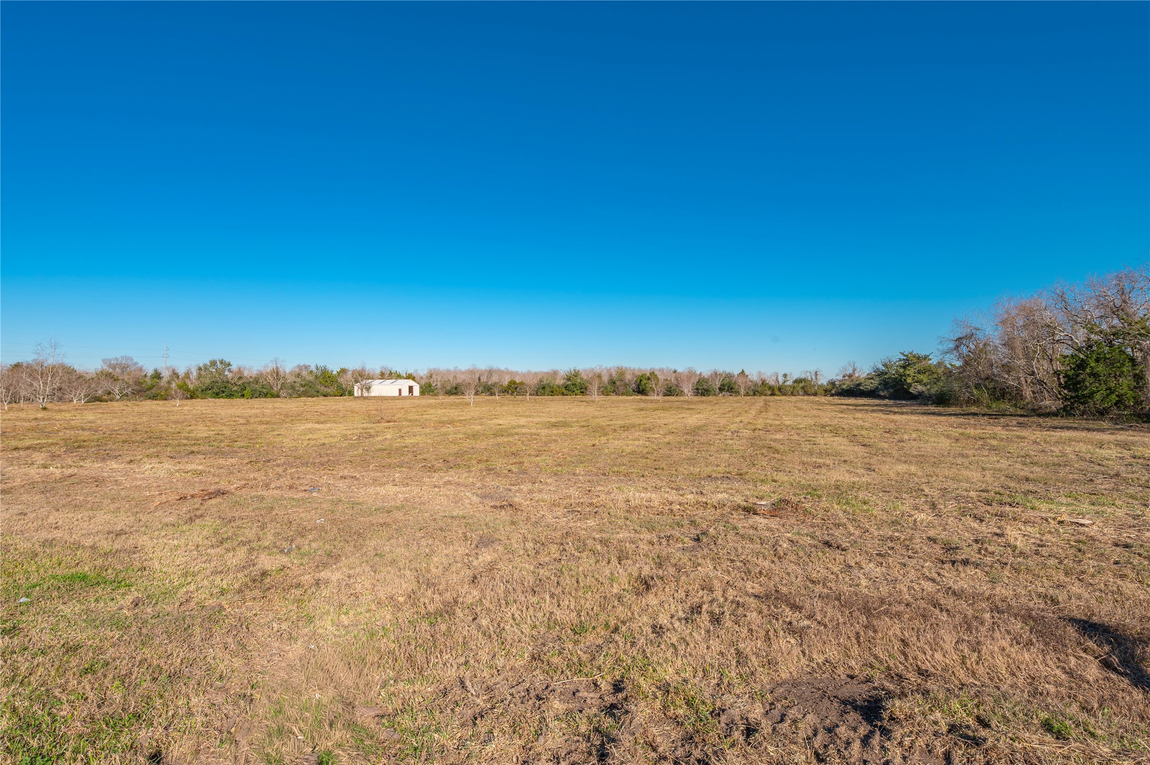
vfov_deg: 77.2
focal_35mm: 15
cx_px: 575
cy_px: 382
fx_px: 479
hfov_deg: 100.4
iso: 100
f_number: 11
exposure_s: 1/200
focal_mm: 15
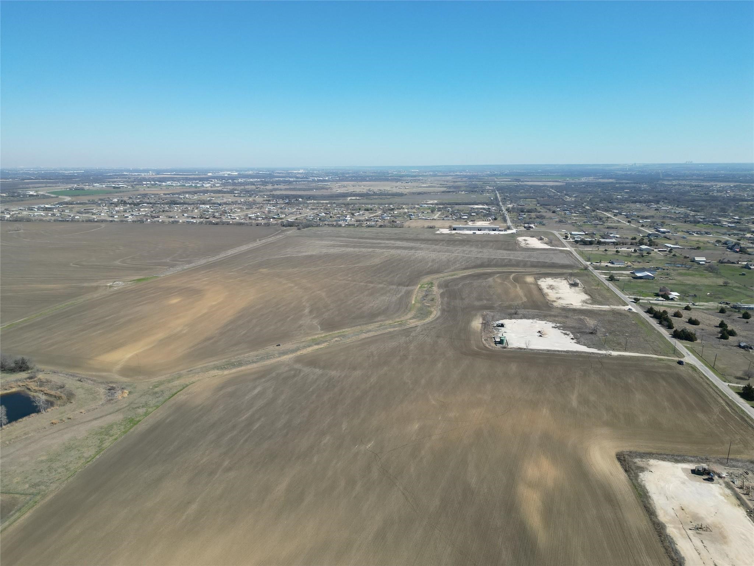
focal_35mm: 24
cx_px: 377
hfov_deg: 71.6
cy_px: 283
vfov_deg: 56.8
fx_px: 523
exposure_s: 1/2500
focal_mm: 6.72
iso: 100
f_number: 1.7
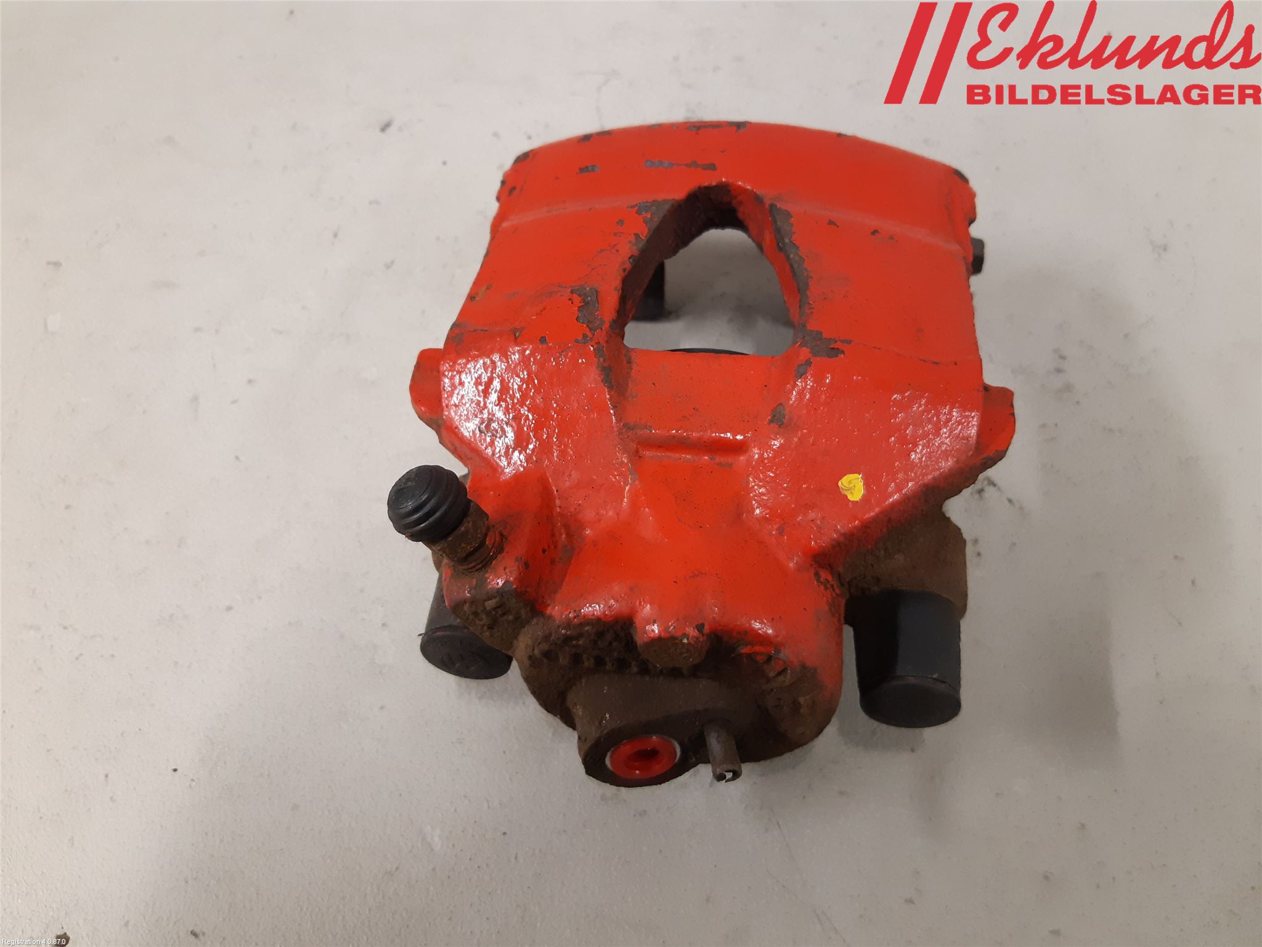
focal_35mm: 26
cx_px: 631
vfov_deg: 53.1
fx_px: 948
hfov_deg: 67.3
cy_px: 474
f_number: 1.7
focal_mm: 3.93
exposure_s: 1/50
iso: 200
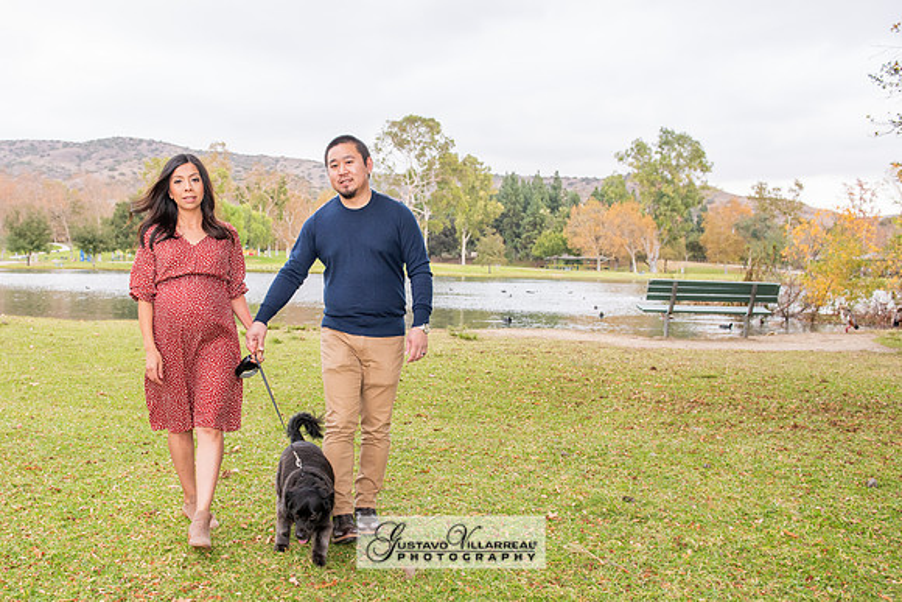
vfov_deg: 36.2
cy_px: 319
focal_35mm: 37
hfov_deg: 51.8
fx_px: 921
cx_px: 360
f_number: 5
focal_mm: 29
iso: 500
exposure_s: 1/125
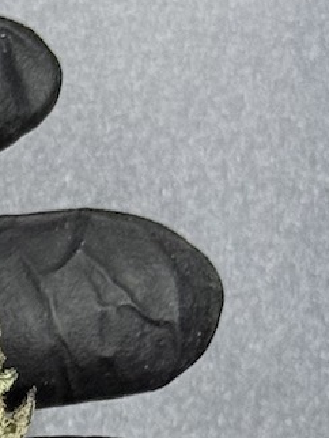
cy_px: 461
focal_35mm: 286
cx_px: -371
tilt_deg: -82.2
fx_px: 3620
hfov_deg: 5.1
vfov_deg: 6.9
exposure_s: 1/50
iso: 80
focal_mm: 6.76
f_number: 1.78
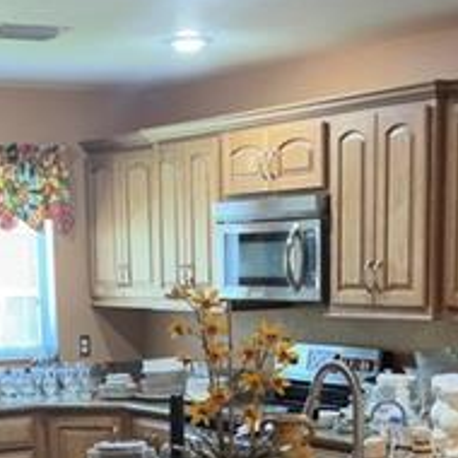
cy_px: 489
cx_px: 190
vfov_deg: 18.1
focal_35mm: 93
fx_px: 1392
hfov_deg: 18.7
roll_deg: +1.5
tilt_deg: -9.6
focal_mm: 5.96
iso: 40
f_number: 1.6
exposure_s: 1/16
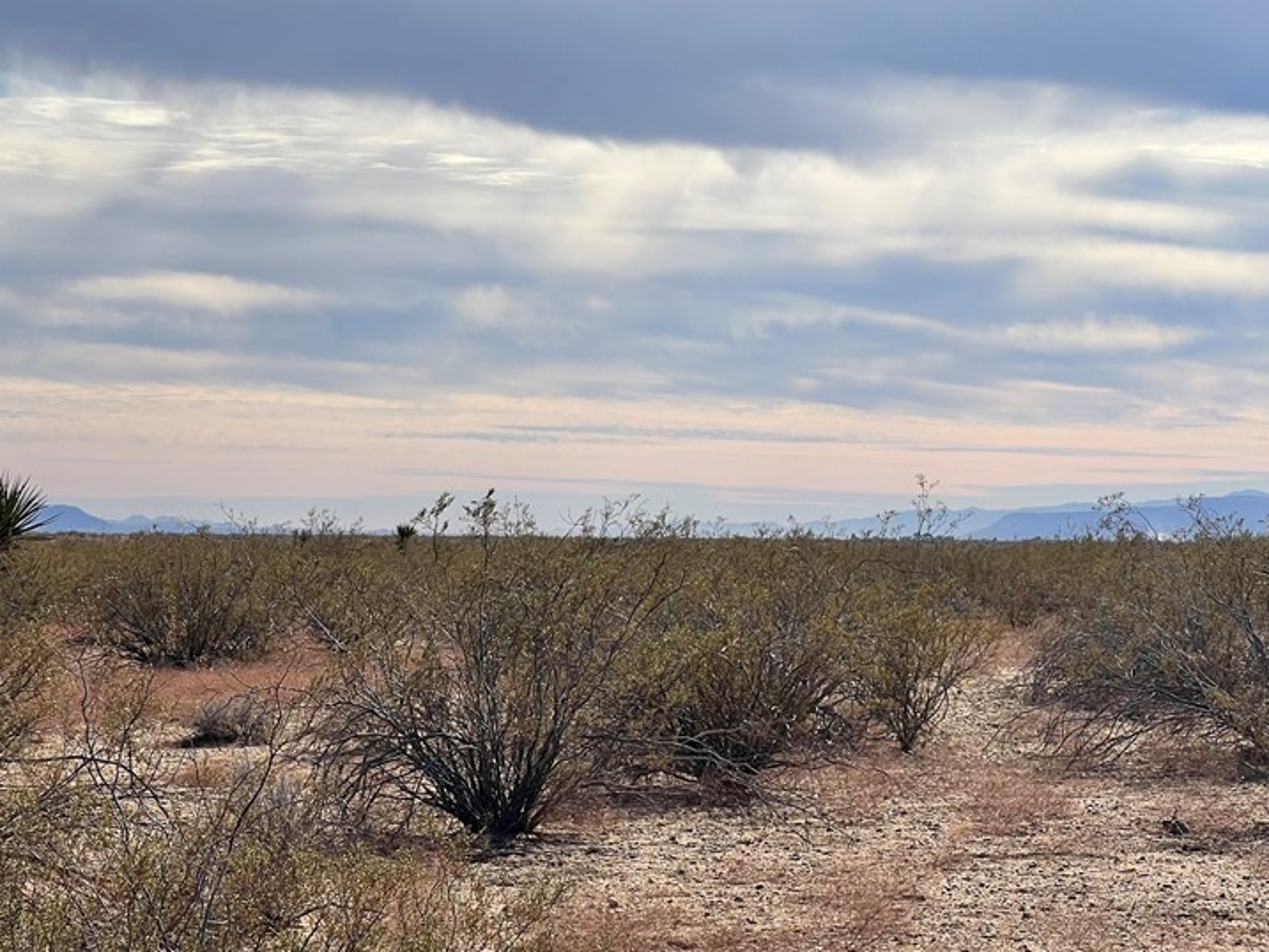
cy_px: 577
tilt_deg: -1.9
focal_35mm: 110
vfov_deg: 13.5
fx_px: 4033
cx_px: 469
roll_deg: -0.2
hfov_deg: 17.9
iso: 32
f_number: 2.8
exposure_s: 1/1410
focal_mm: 9
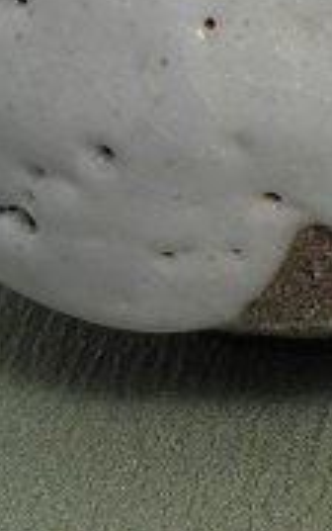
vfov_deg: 16.4
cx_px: 557
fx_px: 1750
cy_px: -139
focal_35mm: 121
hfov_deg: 10.3
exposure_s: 1/20
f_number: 4.5
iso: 125
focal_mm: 5.71
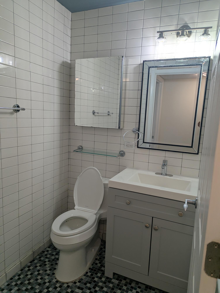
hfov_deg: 56.9
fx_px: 203
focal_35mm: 24
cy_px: 146
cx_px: 110
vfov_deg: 71.5
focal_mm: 6.81
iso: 60
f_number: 1.85
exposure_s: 1/120
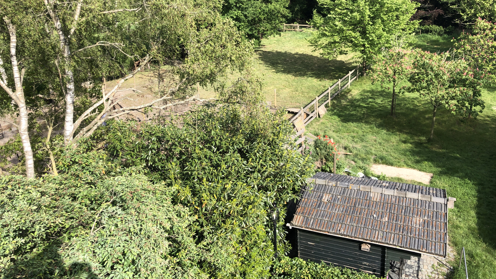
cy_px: 108
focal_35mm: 31
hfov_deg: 62.6
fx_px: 408
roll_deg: +3.2
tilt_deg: -19.3
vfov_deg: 37.6
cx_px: 249
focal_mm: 4
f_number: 1.8
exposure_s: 1/810
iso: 20
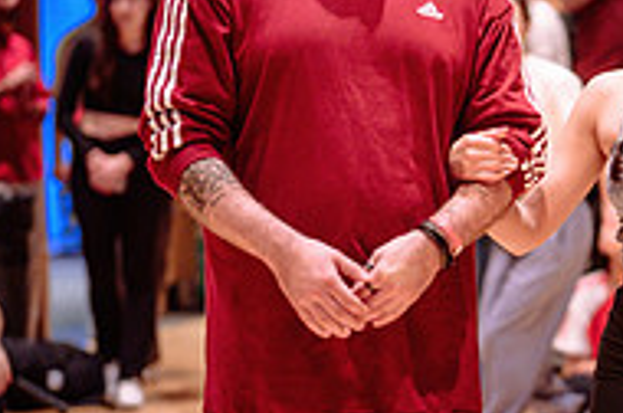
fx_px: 2643
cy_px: 316
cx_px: 564
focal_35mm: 153
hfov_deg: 13.3
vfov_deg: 8.9
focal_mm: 50
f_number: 1.2
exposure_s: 1/250
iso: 1600
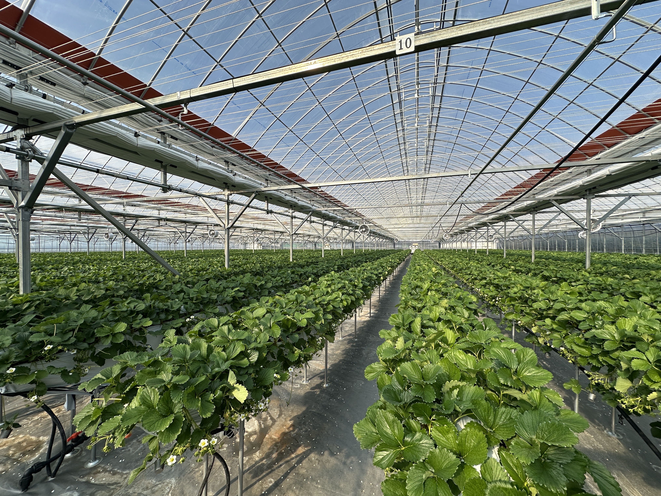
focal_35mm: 14
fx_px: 267
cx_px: 330
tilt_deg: +0.0
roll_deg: +0.3
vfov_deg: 85.7
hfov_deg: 102.1
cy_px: 248
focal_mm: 2.22
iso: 40
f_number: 2.2
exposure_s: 1/1416
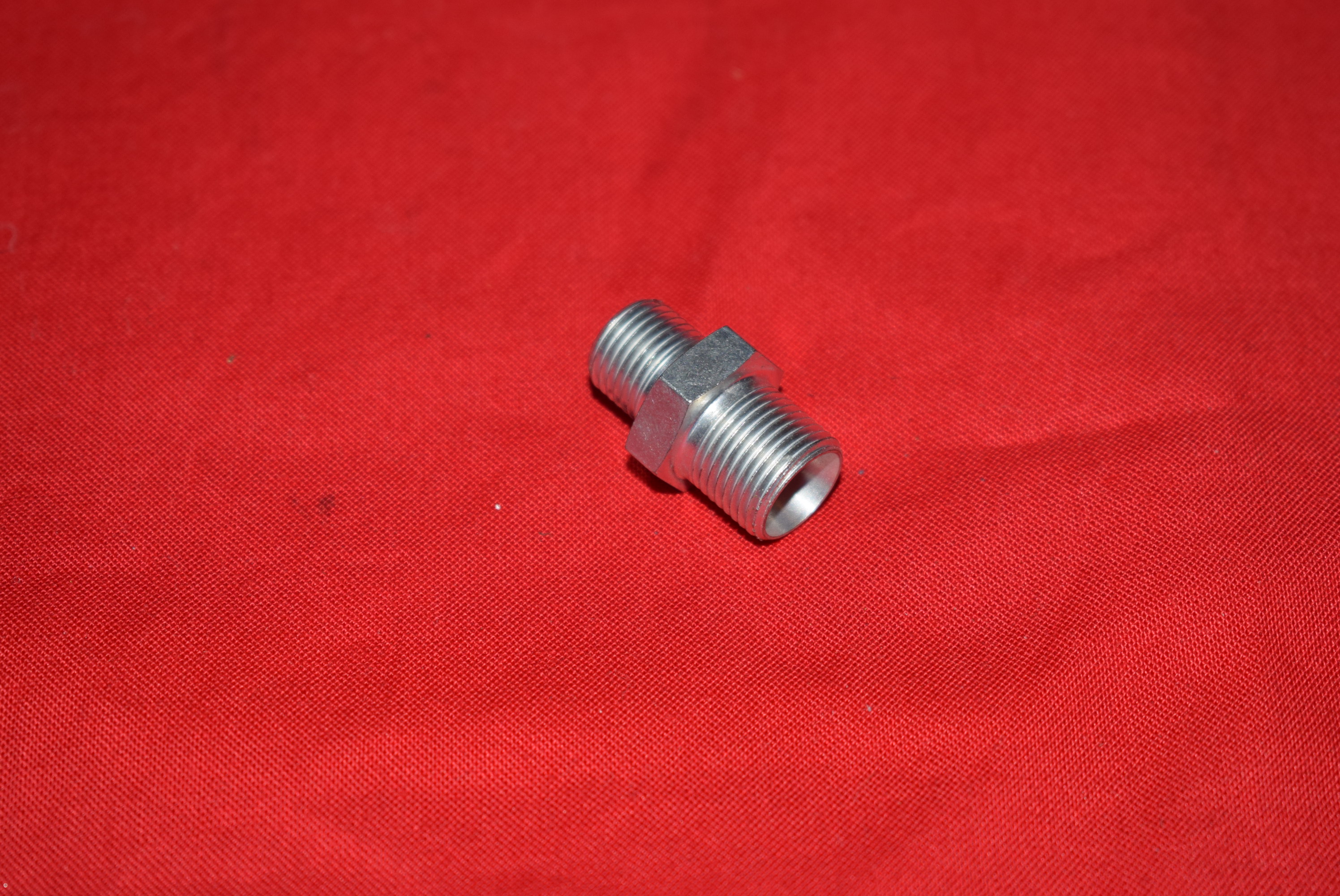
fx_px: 3073
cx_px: 670
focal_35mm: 82
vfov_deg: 16.6
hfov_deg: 24.6
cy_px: 448
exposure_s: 1/60
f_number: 5.6
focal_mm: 55
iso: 400
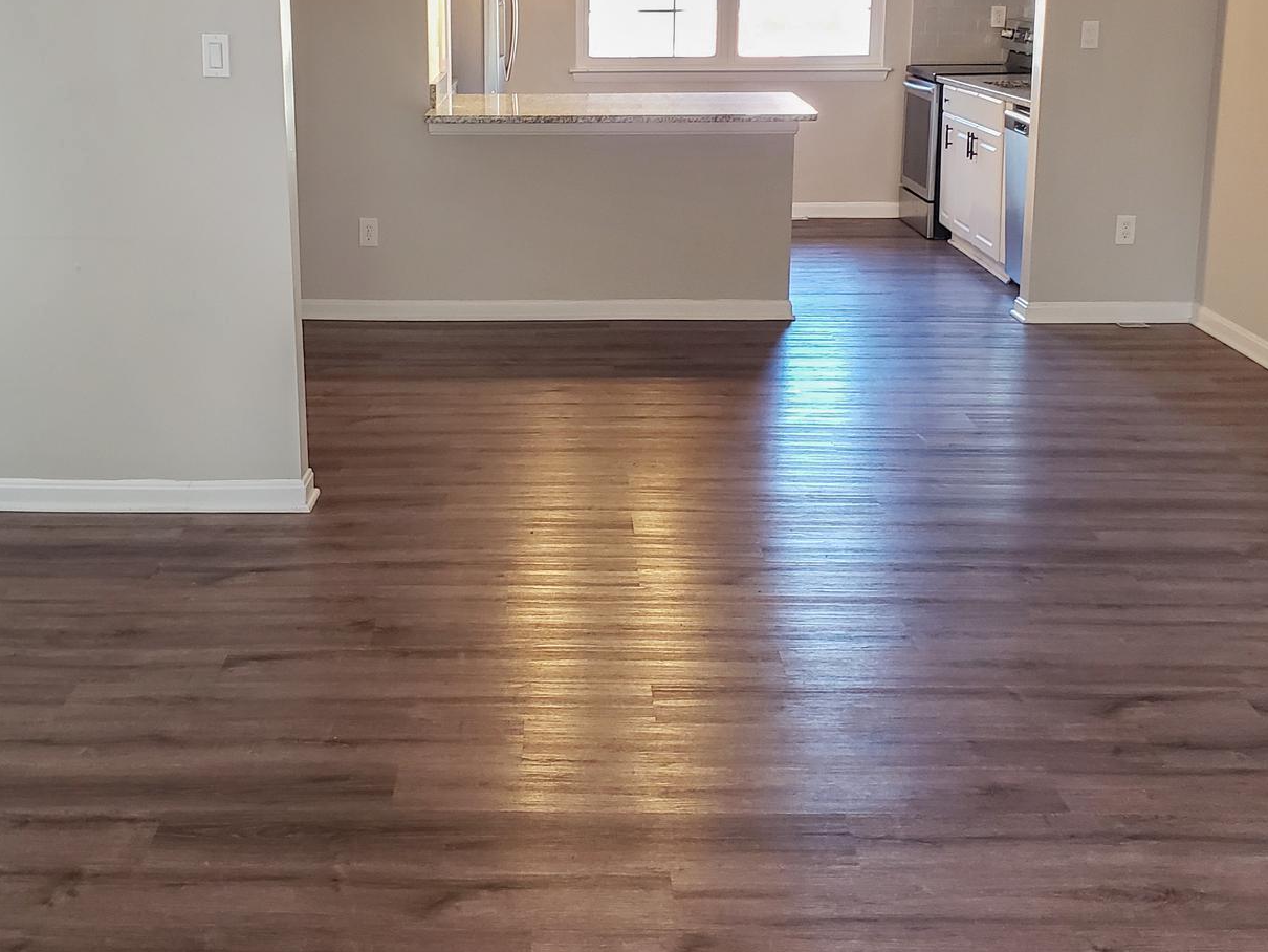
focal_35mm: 44
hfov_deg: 42.8
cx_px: 550
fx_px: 1612
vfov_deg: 32.5
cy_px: 290
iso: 320
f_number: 2.4
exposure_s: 1/24
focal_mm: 4.3
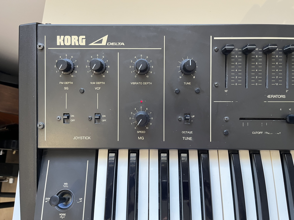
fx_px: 221
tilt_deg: -72.7
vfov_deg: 53.1
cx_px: 147
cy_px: 110
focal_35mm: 26
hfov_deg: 67.3
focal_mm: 5.1
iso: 125
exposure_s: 1/60
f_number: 1.6
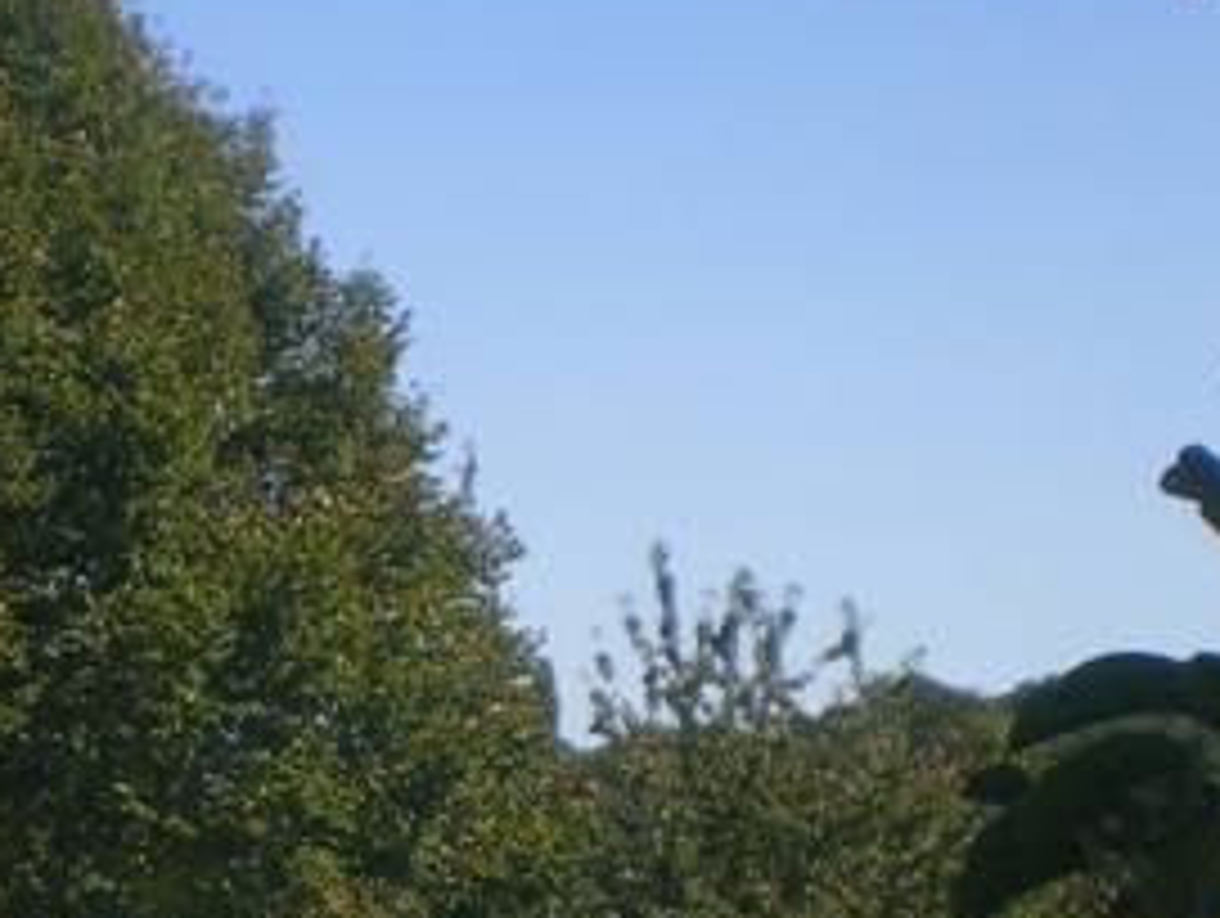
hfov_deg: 17.1
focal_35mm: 112
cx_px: -23
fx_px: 3953
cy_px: 1076
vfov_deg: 12.9
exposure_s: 1/320
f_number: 4.6
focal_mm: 6.3
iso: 64
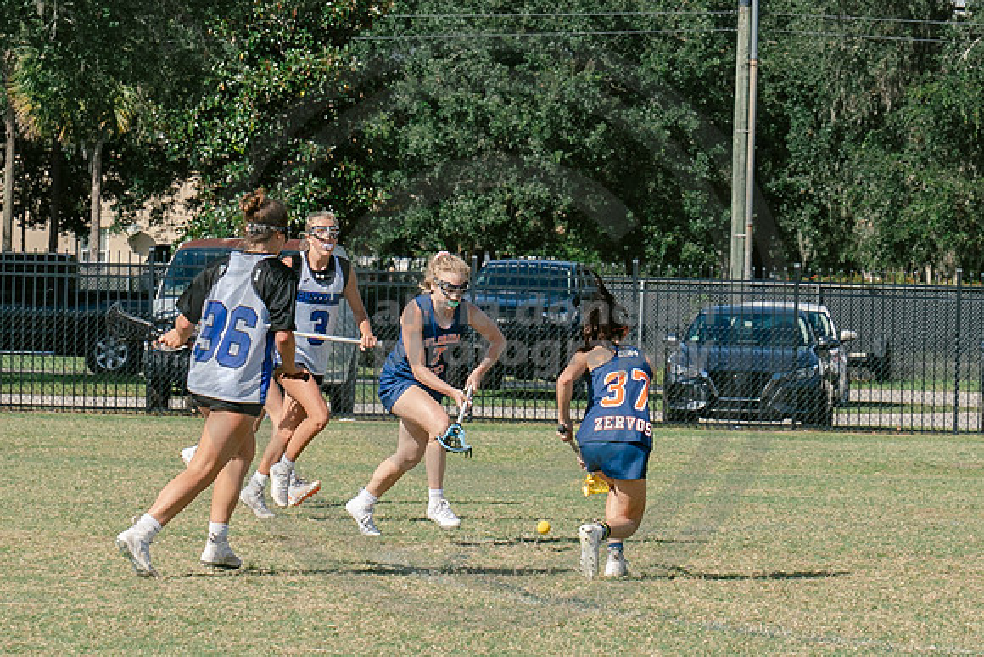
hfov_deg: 9.1
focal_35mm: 225
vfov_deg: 6.1
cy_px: 436
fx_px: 6157
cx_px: 767
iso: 250
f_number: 5.6
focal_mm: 70
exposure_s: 1/1000
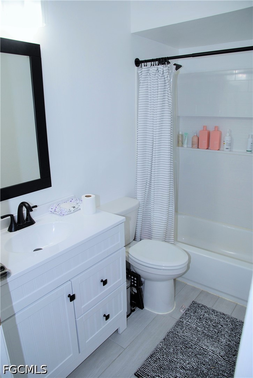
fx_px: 252
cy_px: 189
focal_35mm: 24
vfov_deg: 73.7
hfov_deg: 53.3
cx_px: 126
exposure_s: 1/60
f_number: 4
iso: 200
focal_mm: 16
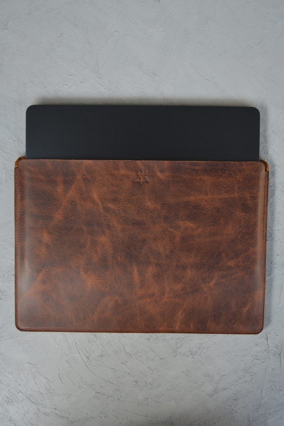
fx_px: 402
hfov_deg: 38.9
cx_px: 143
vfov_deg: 55.8
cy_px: 212
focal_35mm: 34
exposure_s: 1/250
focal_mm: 22
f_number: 4
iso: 1600
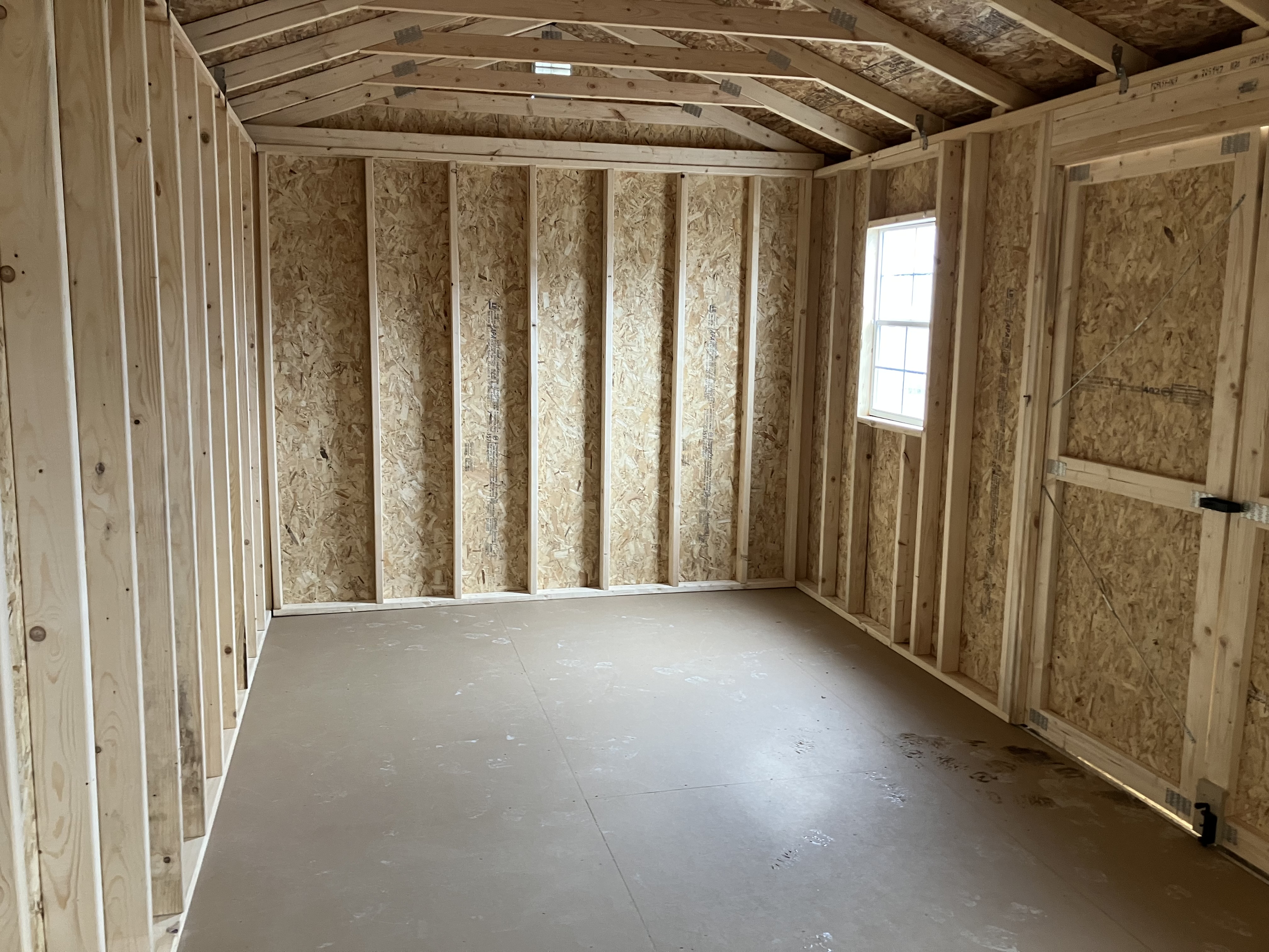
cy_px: 476
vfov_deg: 49.7
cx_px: 634
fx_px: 1026
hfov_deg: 63.4
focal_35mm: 28
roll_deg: +0.1
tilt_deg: -9.4
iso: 160
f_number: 1.8
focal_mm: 3.99
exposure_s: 1/60
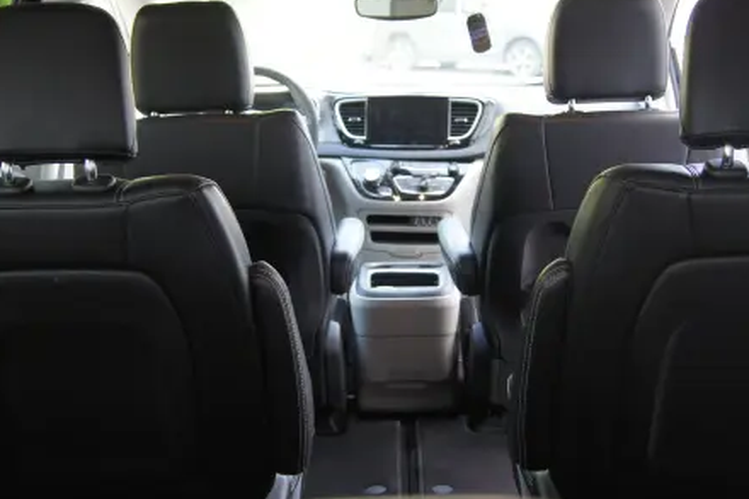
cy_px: 235
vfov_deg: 28.0
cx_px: 373
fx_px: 998
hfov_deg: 41.1
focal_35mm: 48
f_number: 4
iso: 250
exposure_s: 1/40
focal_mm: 22
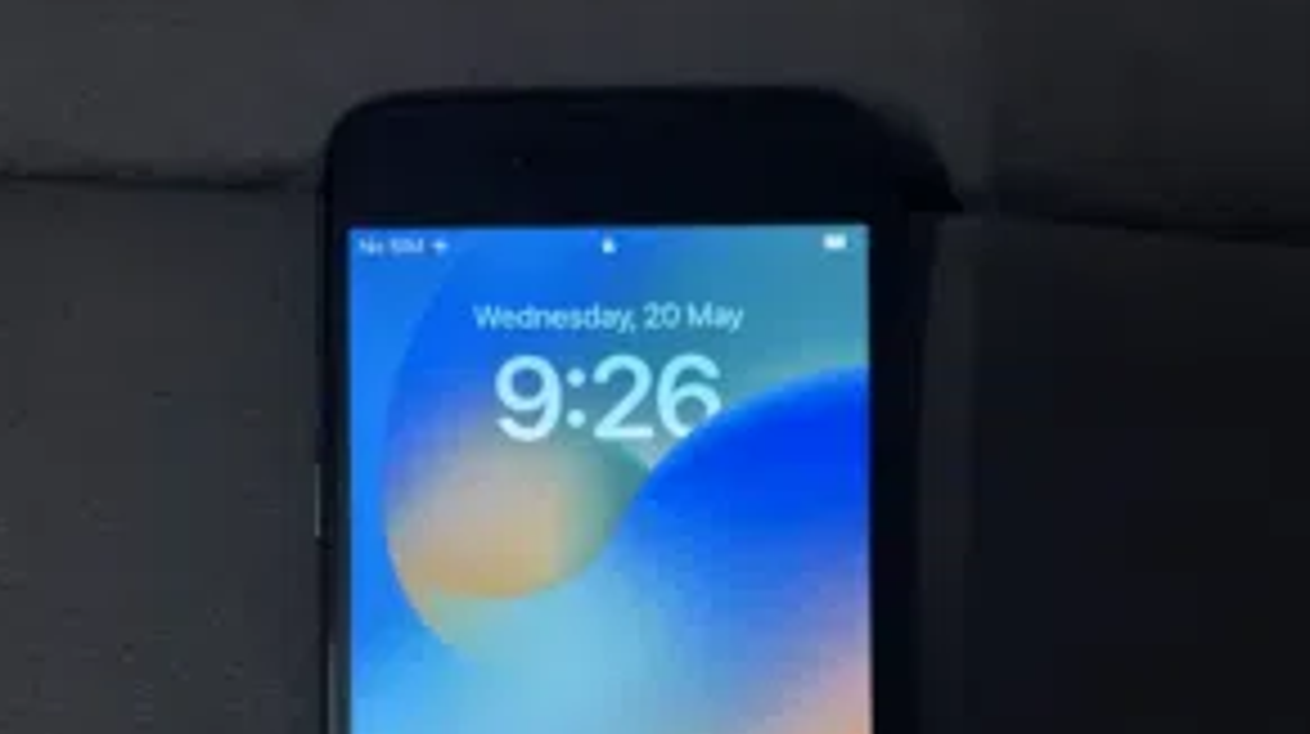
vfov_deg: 29.5
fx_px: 1353
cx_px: 648
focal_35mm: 39
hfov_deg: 51.7
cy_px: 608
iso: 250
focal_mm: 5.96
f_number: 1.6
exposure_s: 1/60
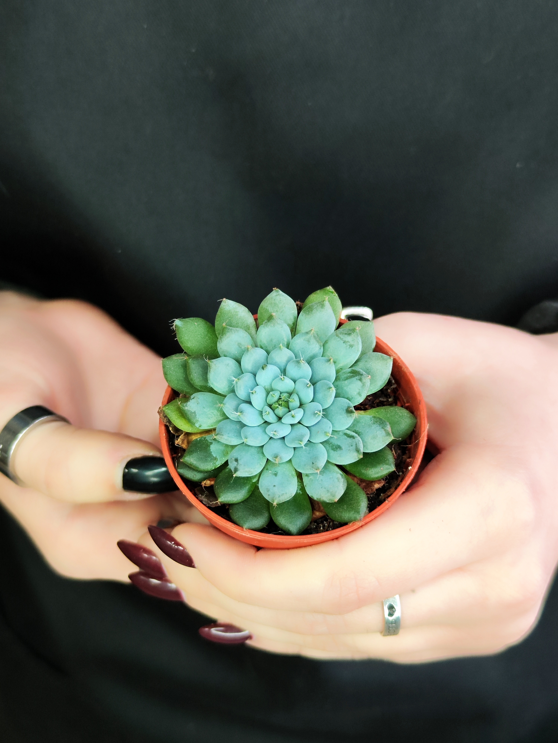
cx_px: 279
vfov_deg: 73.9
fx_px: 494
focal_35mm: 23
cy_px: 372
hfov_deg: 58.9
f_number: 1.69
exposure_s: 1/87.6
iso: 822
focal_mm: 7.01
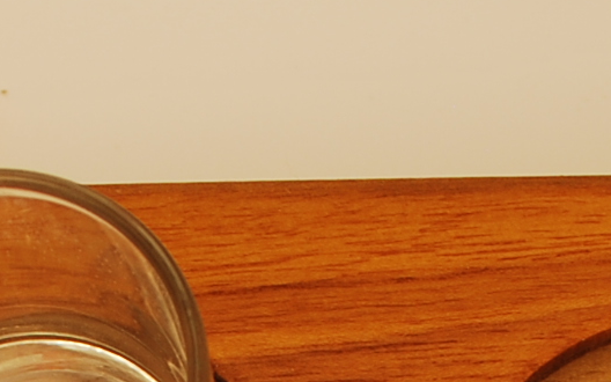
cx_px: 76
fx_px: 3081
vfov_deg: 6.7
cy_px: 895
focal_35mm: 185
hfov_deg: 11.3
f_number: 5.6
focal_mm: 22
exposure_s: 1/125
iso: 100
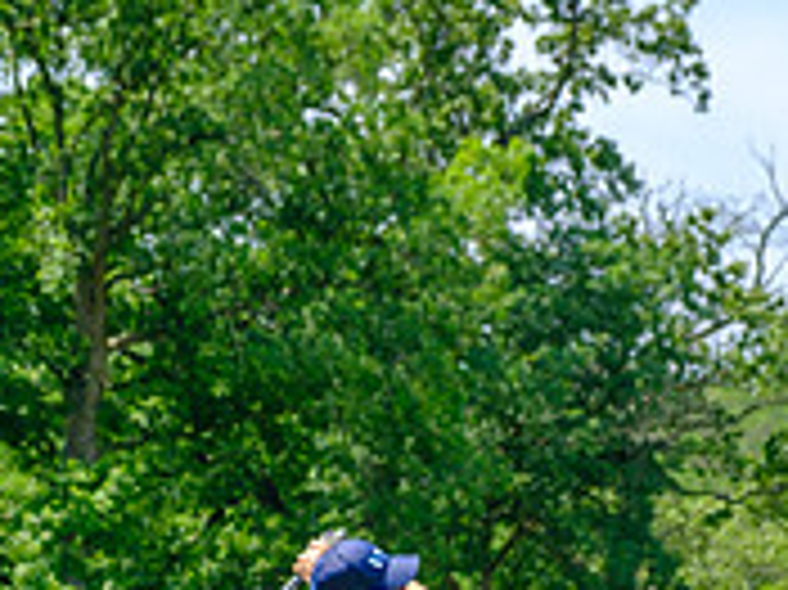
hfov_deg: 11.6
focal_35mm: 171
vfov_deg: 8.6
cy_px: 761
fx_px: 3890
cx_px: 432
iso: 200
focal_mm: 46.3
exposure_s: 1/500
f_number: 5
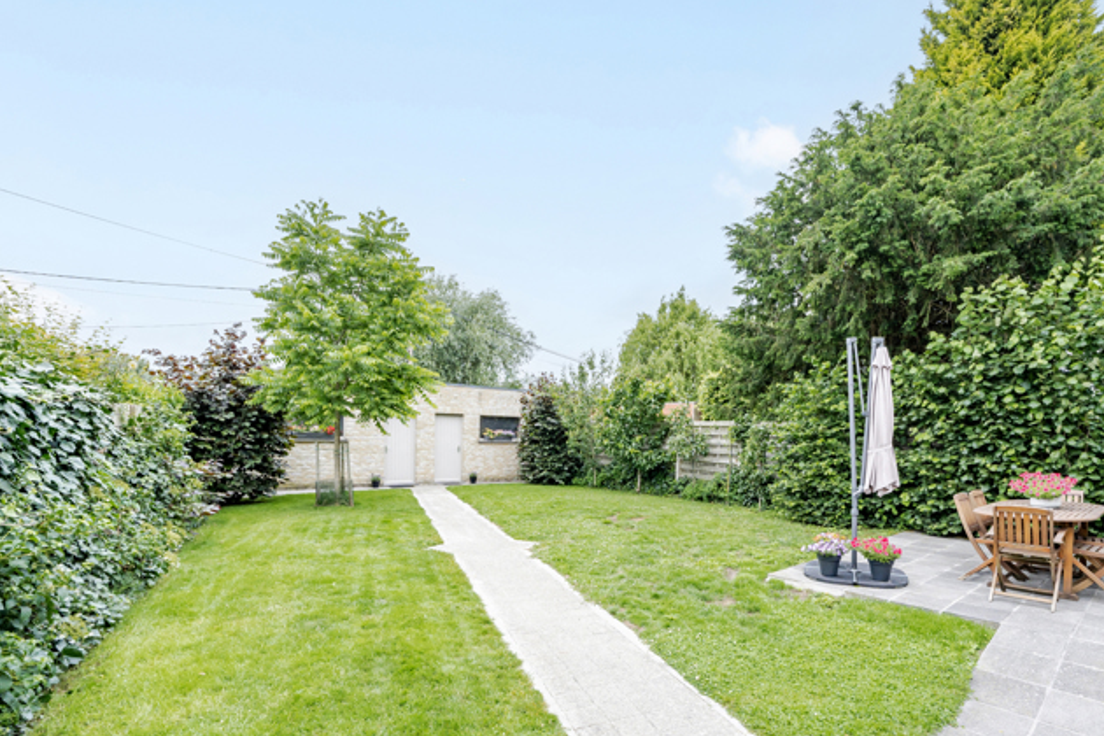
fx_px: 491
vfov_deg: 73.4
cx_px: 617
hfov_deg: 96.3
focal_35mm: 16
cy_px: 414
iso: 250
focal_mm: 14
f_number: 11
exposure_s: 1/200
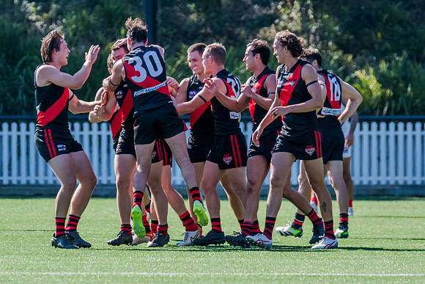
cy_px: 142
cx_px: 85
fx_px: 8560
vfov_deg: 1.9
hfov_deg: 2.8
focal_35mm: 725
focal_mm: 420
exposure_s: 1/1600
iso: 800
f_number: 7.1
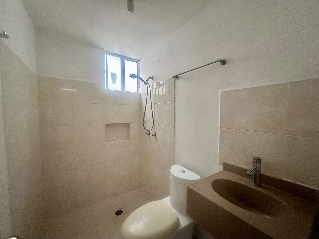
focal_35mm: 14
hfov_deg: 102.1
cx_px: 160
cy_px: 120
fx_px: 129
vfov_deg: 85.7
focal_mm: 2.22
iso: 800
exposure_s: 1/60
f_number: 2.2
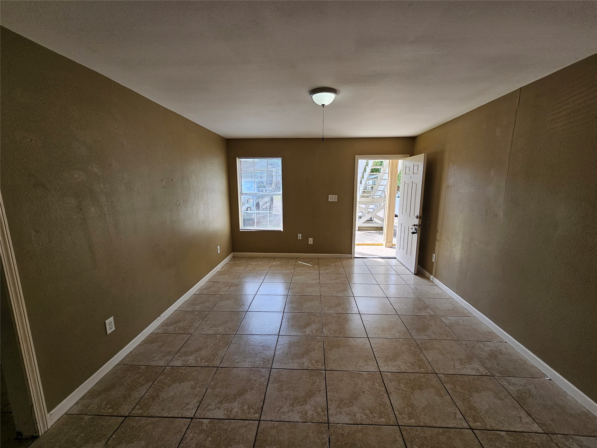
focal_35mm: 13
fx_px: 224
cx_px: 298
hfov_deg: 106.2
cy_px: 224
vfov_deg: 89.9
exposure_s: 1/235
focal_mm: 2.2
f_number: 2.2
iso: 80
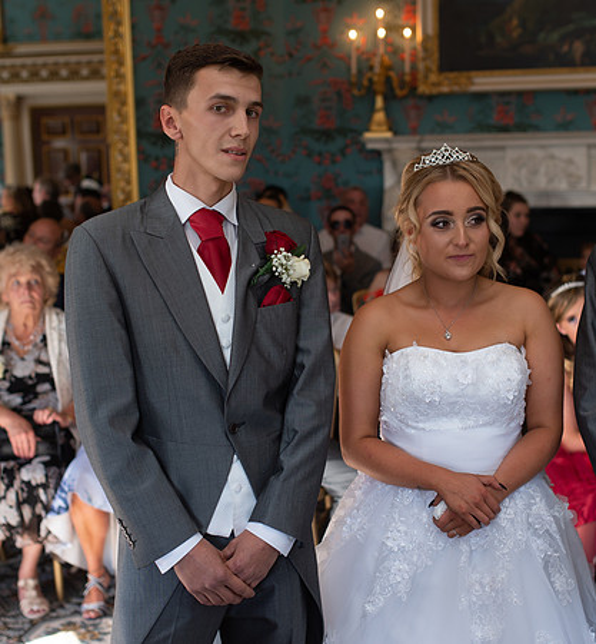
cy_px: 331
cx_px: 312
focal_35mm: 60
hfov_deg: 27.5
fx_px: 1219
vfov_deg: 29.6
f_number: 2.5
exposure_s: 1/100
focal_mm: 35
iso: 100
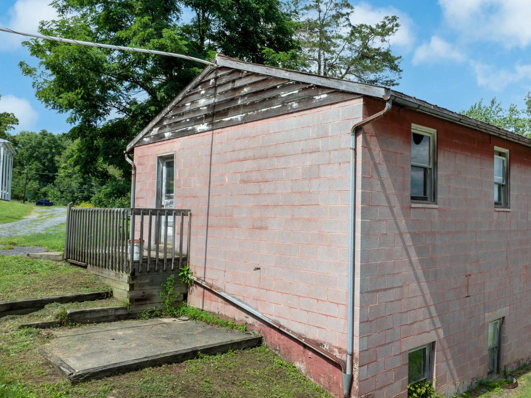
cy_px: 202
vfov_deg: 46.8
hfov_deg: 59.5
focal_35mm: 30
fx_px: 460
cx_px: 319
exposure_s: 1/240
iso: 100
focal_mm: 12.29
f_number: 7.1
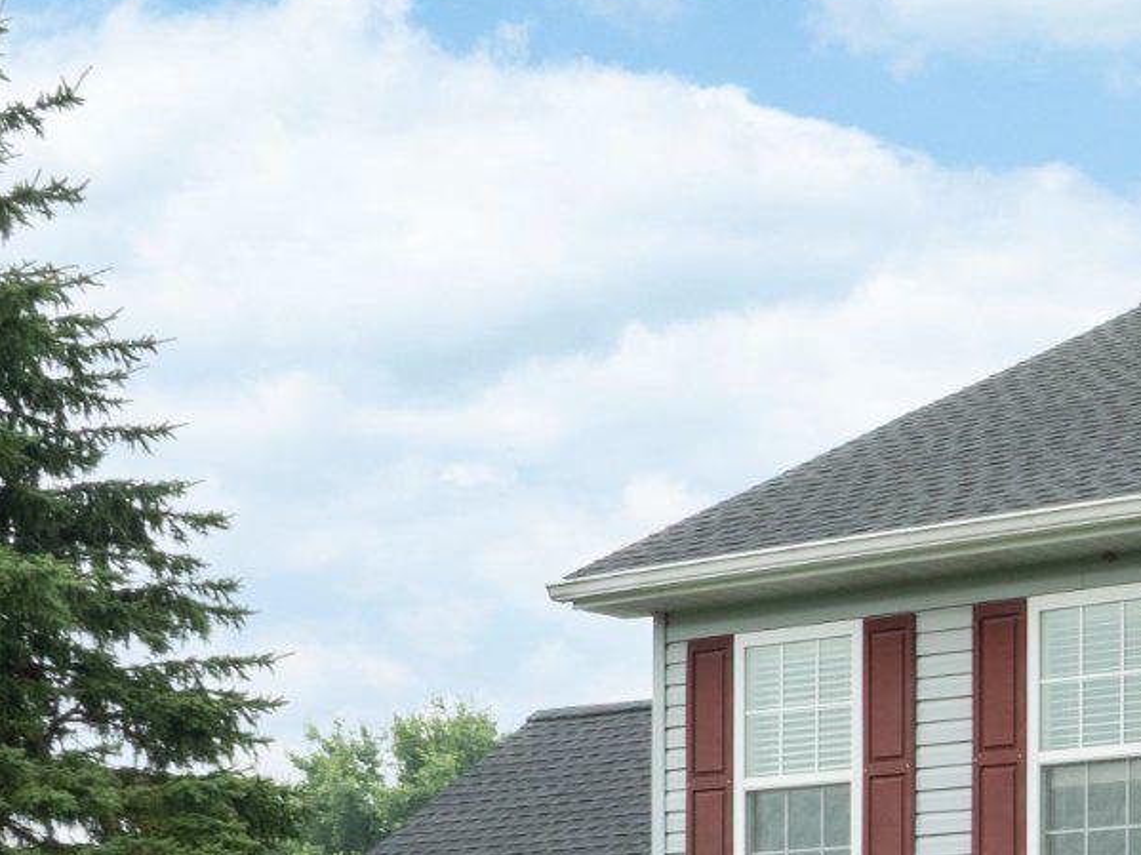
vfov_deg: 16.5
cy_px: 1248
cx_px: 1703
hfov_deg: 20.5
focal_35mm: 82
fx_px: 2702
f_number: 7.1
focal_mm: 12.29
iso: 100
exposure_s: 1/160
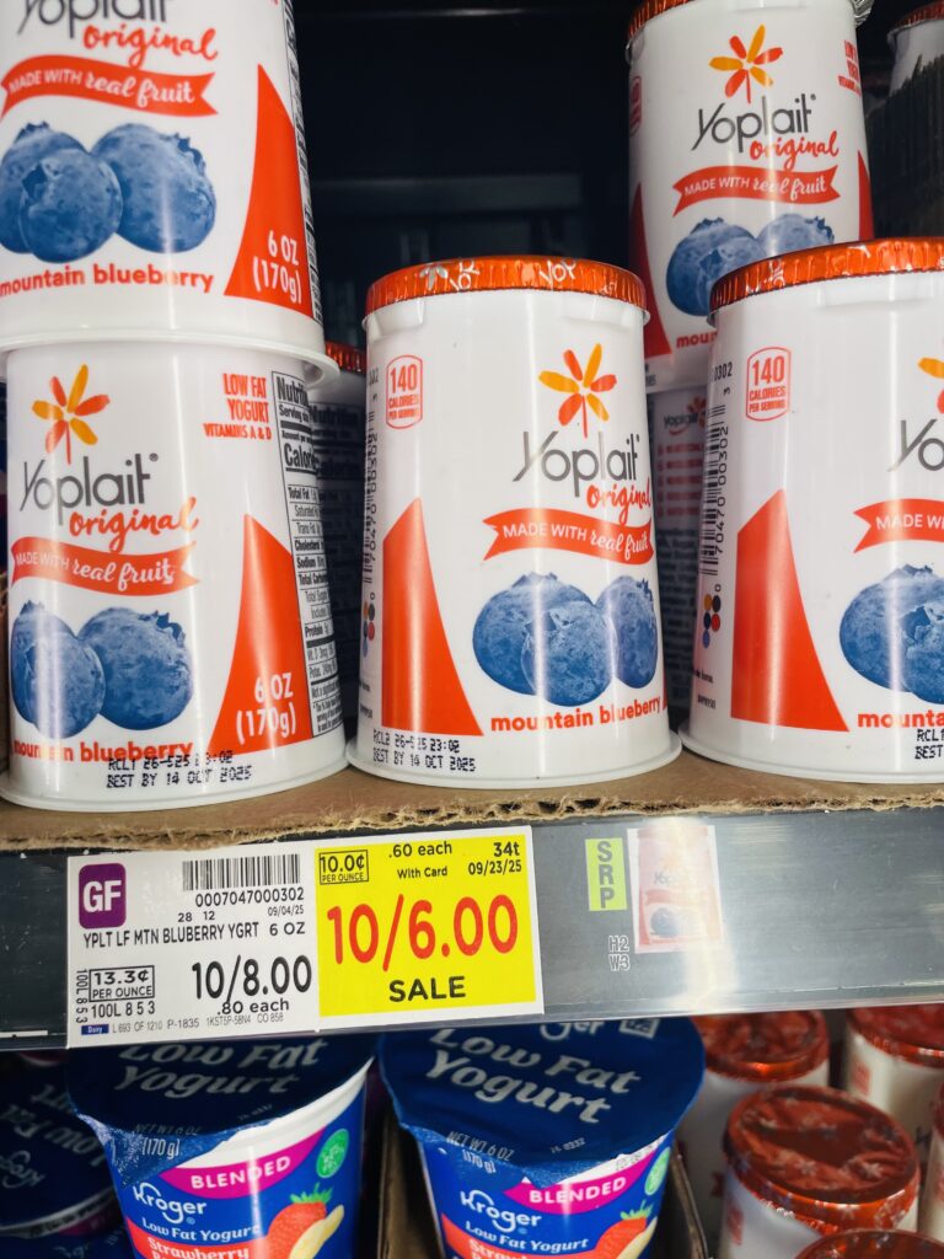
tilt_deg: -11.9
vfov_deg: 67.3
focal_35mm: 26
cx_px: 472
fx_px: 945
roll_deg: +3.5
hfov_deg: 53.1
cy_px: 630
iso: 40
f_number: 1.6
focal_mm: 4.2
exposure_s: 1/121
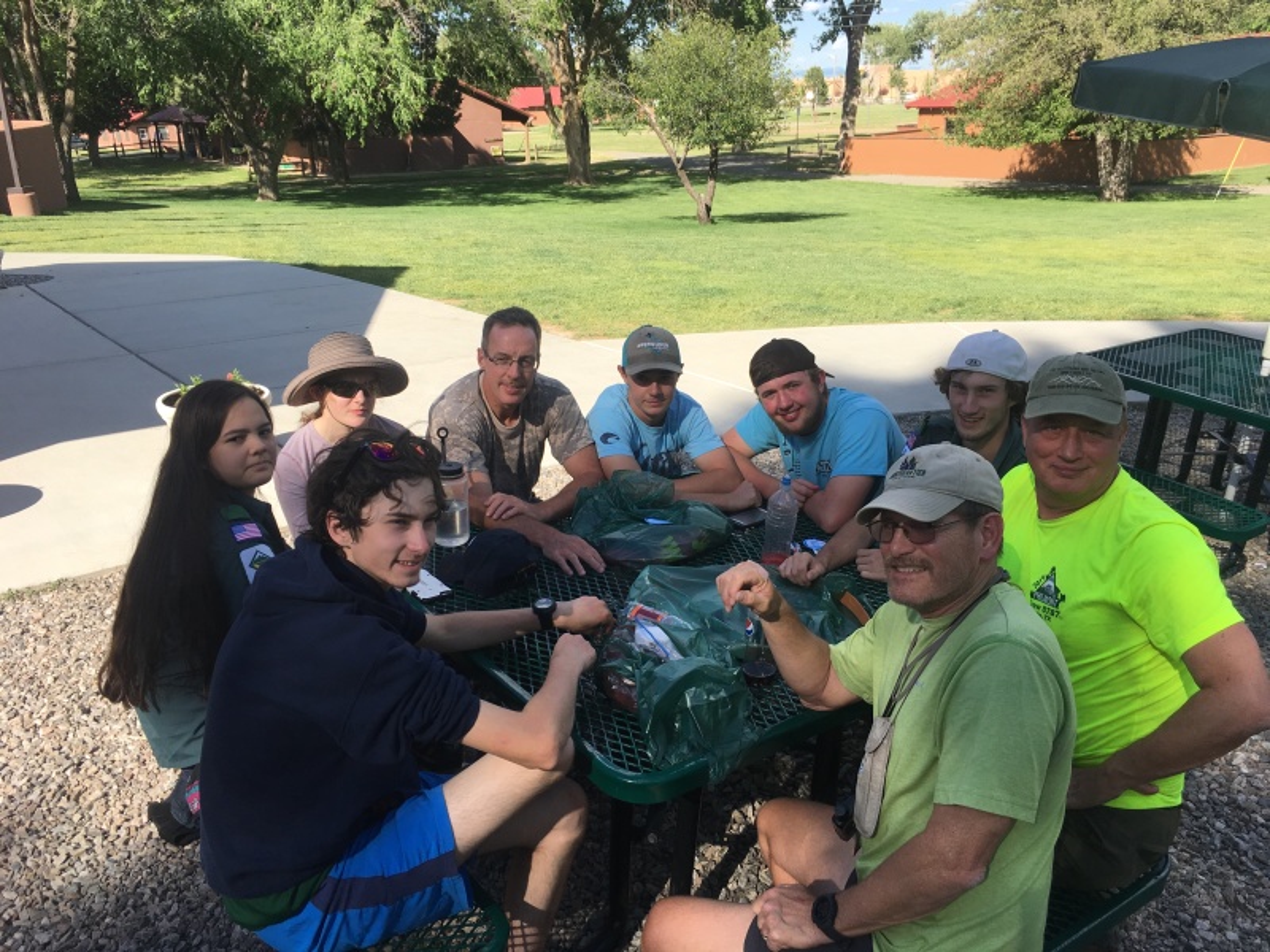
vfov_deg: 48.2
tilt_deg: -20.1
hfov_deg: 61.7
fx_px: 1064
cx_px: 635
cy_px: 476
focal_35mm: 29
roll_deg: +1.9
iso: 25
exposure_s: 1/785
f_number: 2.2
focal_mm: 4.15
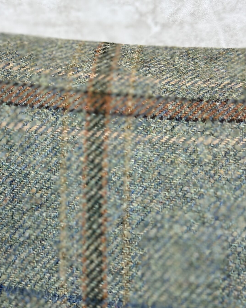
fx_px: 810
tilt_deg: -14.9
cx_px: 59
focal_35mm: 89
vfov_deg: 21.1
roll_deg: -0.1
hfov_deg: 17.2
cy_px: 263
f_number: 1.78
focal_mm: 6.86
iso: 64
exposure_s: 1/159
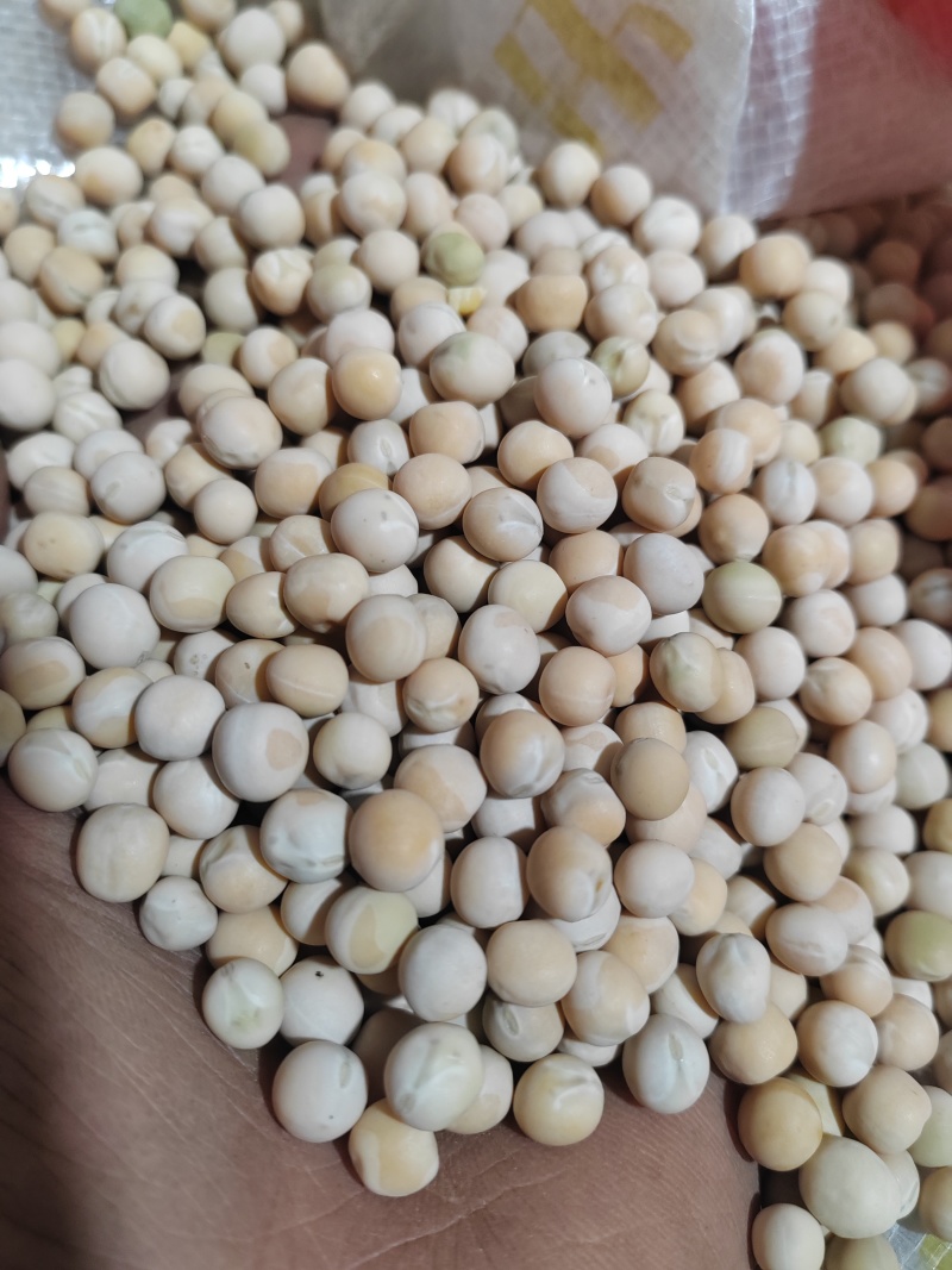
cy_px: 635
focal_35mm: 27
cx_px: 476
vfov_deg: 65.3
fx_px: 990
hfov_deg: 51.3
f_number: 1.9
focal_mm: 5.52
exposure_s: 1/50
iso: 1250
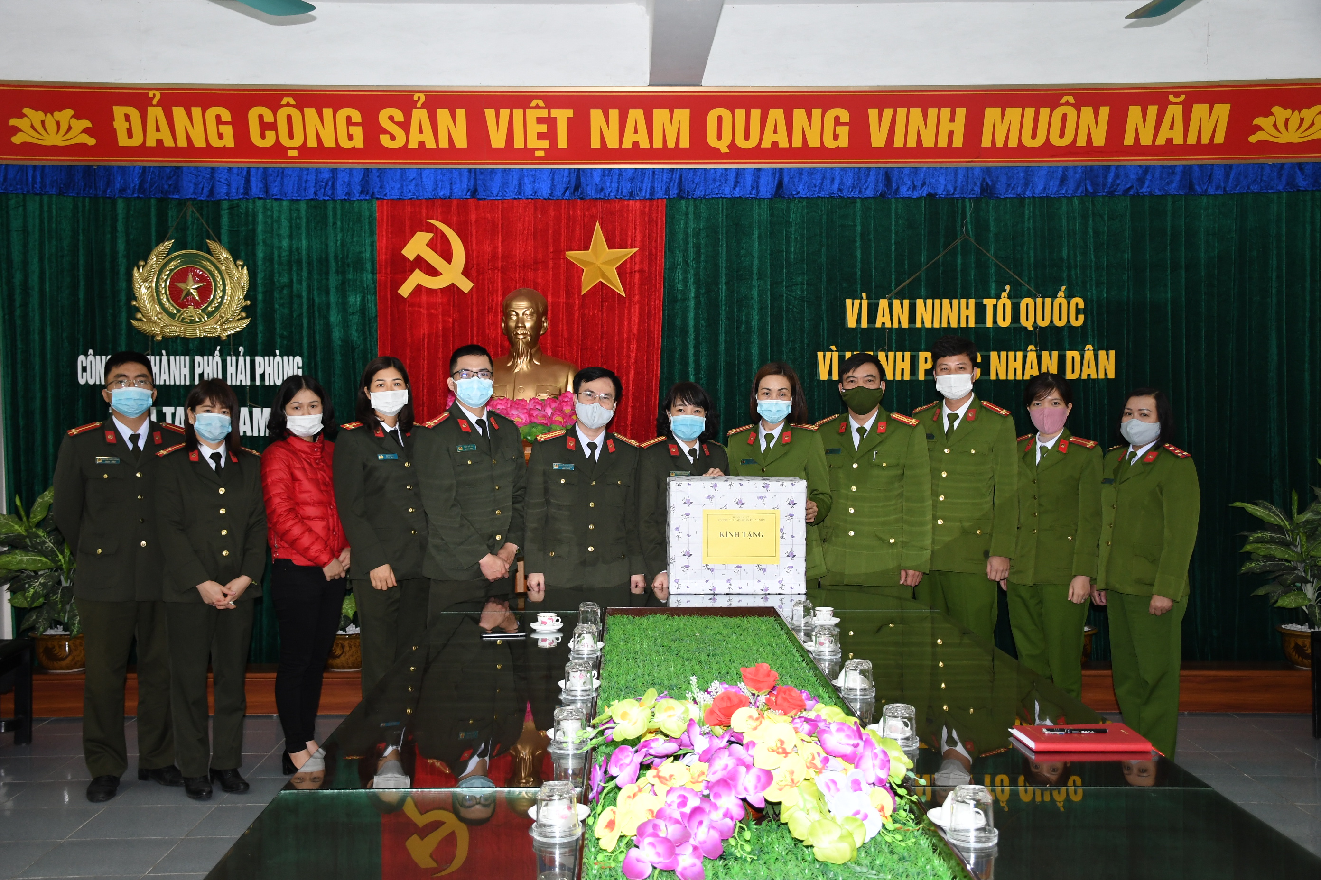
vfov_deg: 33.0
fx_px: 1486
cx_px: 660
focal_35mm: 40
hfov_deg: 47.9
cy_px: 440
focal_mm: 27
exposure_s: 1/200
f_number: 5
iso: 800
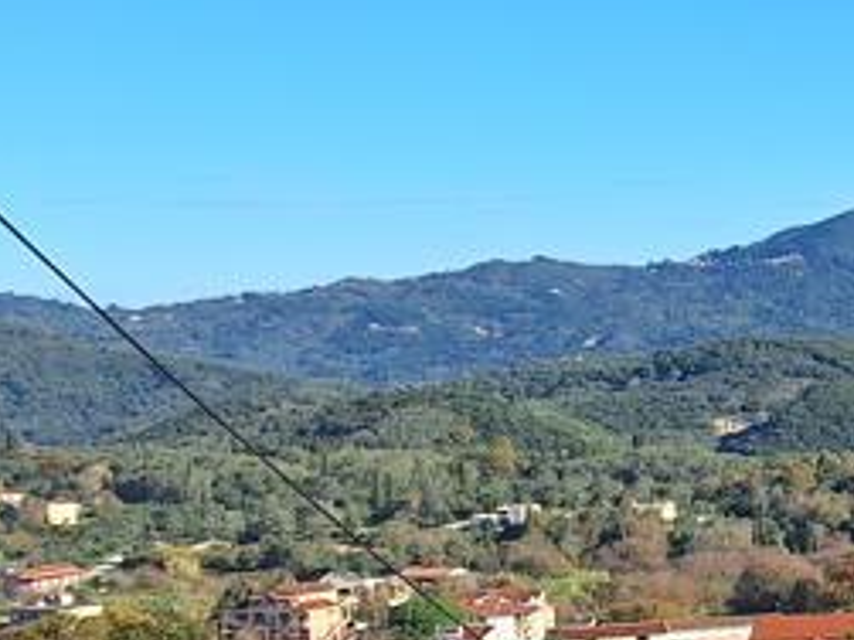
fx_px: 2318
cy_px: 436
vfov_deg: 15.7
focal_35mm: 94
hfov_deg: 18.2
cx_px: 1347
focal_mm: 5.54
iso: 40
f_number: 1.8
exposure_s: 1/2273
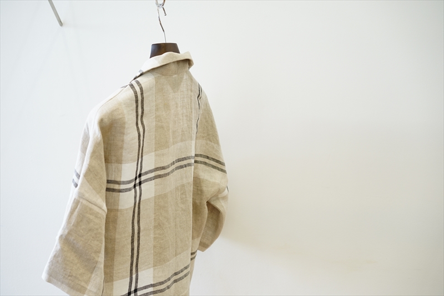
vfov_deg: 24.6
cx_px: 222
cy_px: 148
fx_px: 678
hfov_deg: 36.3
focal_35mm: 55
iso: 400
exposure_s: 1/60
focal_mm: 55
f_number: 4
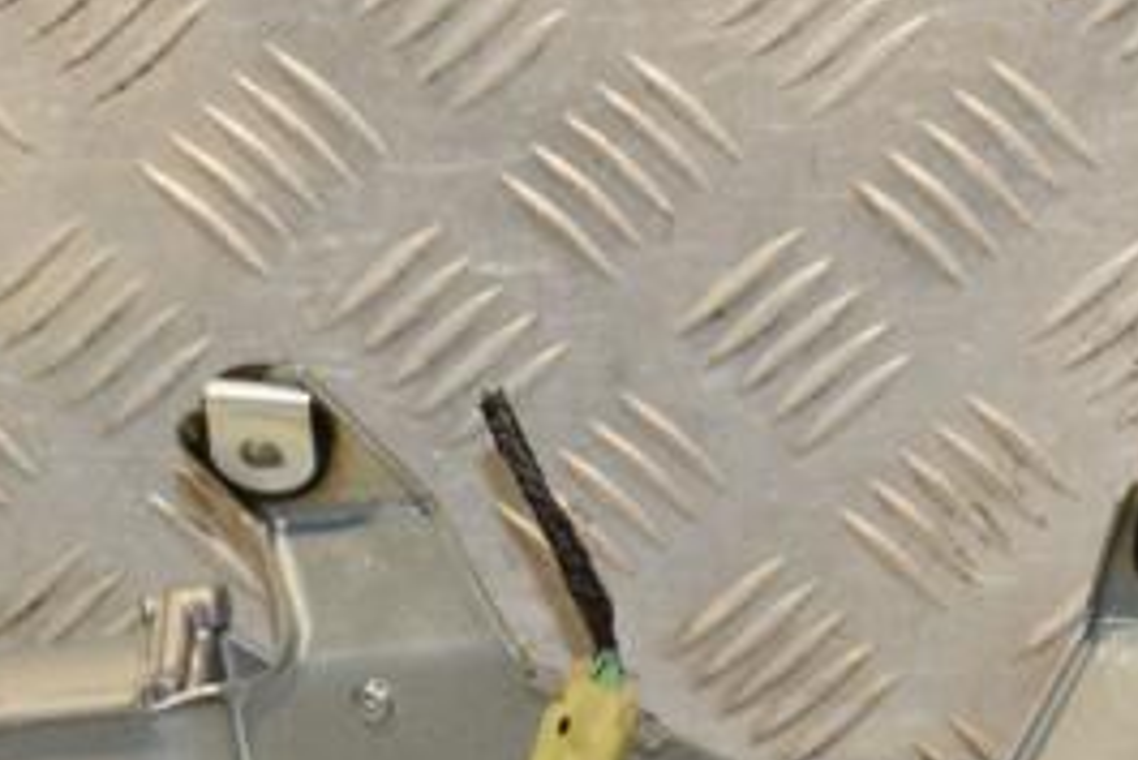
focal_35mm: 224
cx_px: 554
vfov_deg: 6.1
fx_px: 7084
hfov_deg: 9.2
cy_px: 674
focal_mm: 66
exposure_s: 1/200
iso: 800
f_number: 6.3
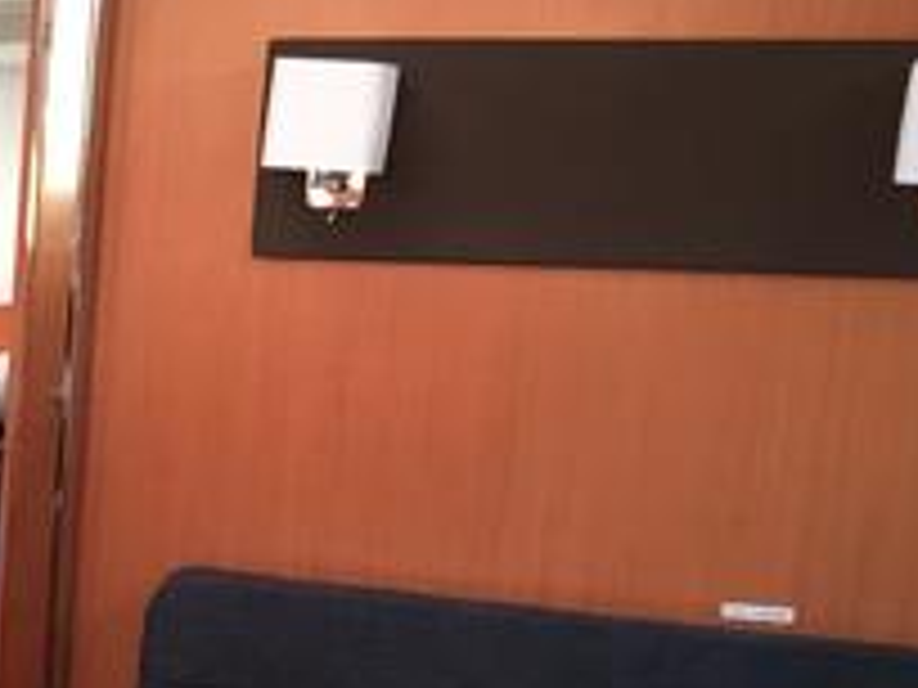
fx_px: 3023
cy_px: 832
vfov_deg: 12.7
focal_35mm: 114
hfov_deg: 15.6
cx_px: -540
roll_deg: -1.3
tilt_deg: -12.0
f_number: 2.2
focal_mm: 4.15
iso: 100
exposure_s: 1/33
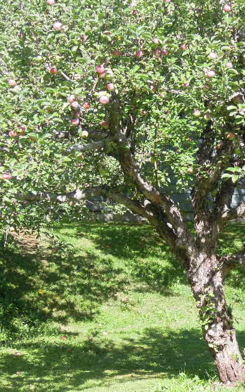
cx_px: 171
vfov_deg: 16.3
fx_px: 1368
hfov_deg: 10.2
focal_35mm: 128
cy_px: 172
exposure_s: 1/250
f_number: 4.2
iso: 160
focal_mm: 13.8
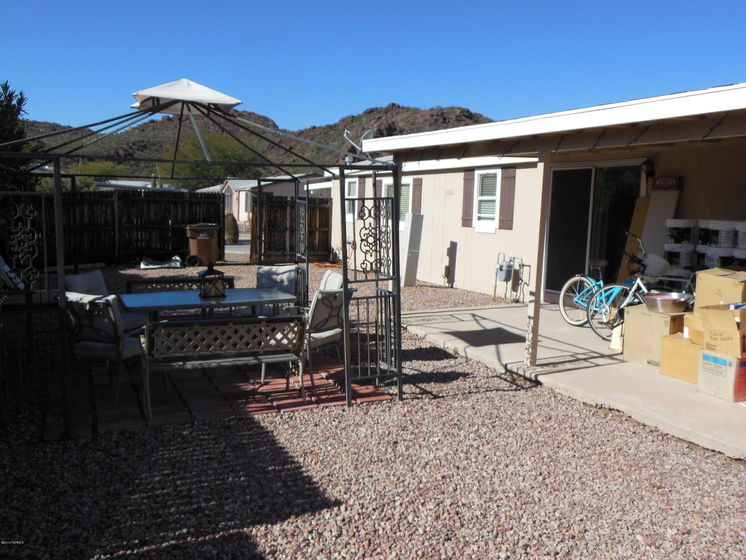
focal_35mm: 29
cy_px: 280
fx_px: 625
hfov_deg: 61.7
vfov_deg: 48.2
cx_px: 373
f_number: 3.3
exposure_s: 1/2000
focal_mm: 5.2
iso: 125
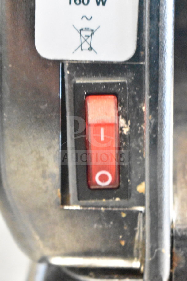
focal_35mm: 82
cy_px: 140
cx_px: 94
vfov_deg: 24.6
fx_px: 643
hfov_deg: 16.6
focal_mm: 55
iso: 25600
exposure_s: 1/100
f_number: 5.6
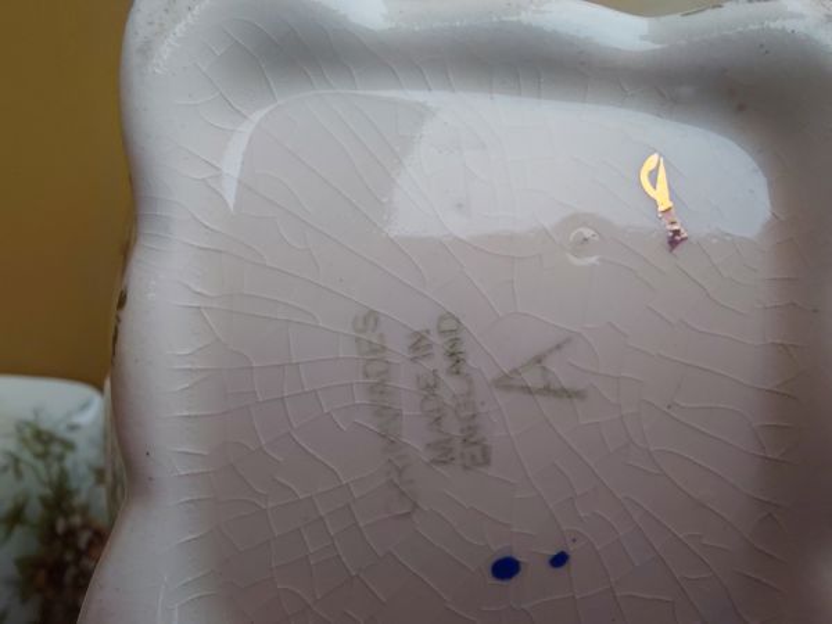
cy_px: 312
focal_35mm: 25
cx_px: 416
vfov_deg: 54.9
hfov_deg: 69.4
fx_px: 601
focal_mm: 2.13
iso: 100
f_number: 2.4
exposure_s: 1/151
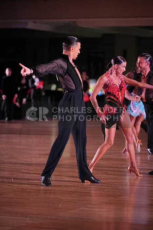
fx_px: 917
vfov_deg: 14.2
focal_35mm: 144
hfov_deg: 9.5
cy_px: 115
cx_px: 76
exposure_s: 1/800
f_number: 2.8
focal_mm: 144
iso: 1600
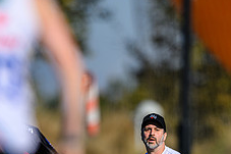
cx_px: 110
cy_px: 183
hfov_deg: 2.0
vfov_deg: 1.3
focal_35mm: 1023
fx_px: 6559
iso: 100
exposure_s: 1/2500
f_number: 3.2
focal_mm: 400
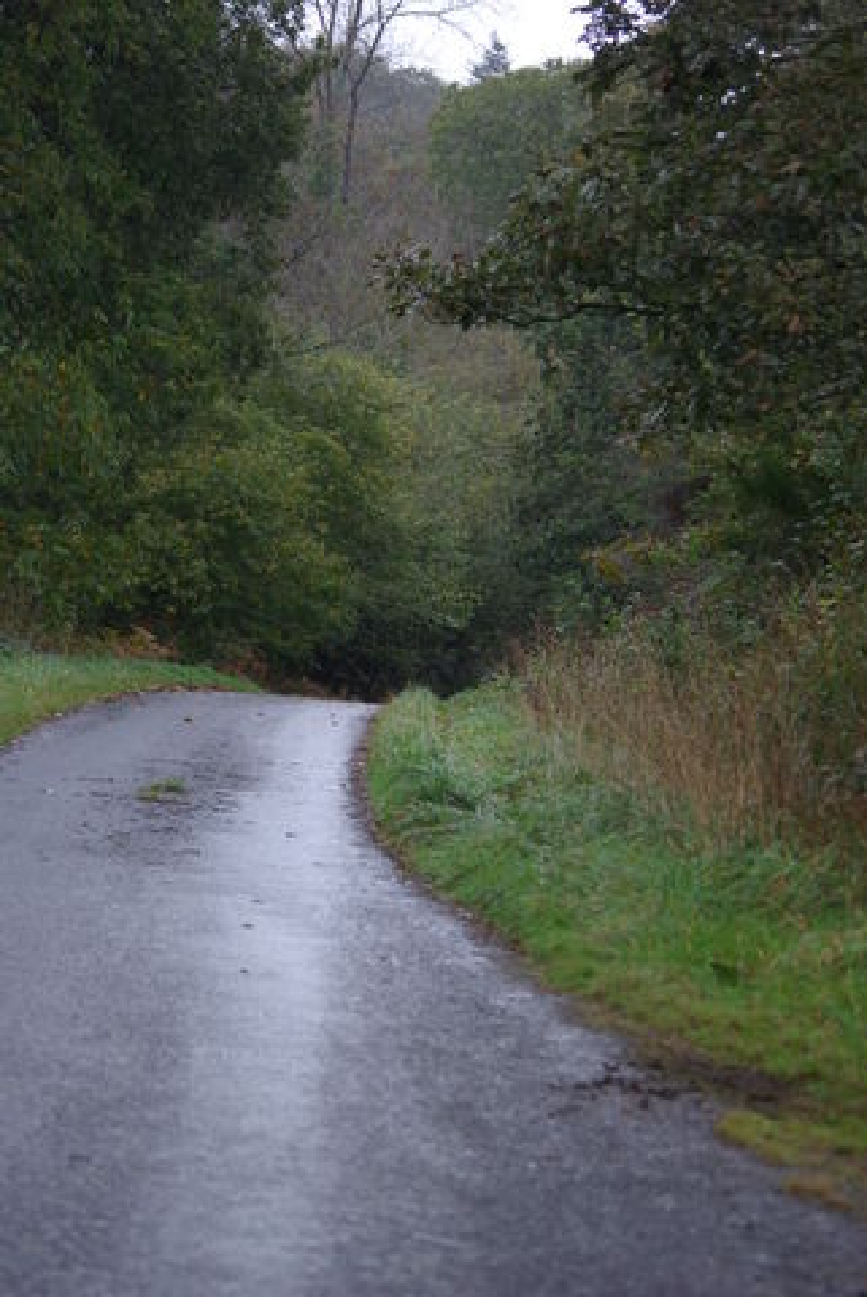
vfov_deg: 17.0
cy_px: 648
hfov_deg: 11.4
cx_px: 434
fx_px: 4325
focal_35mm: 120
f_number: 4.5
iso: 200
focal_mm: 80
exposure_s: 1/90
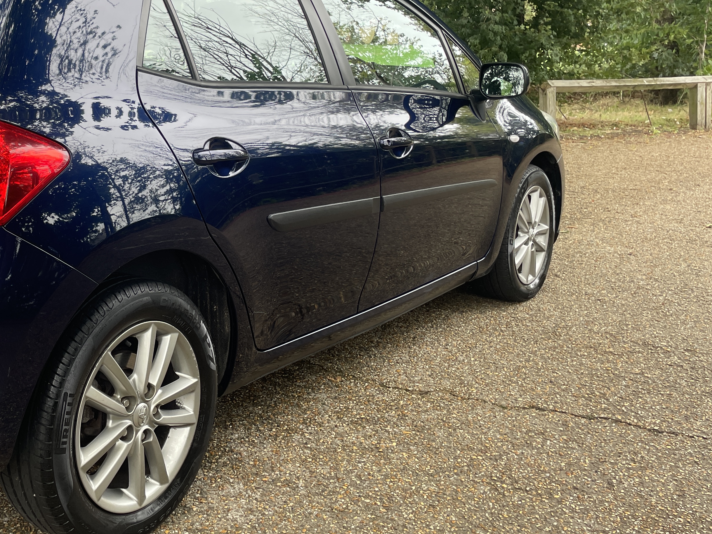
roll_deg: +2.5
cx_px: 124
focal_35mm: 43
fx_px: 884
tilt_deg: -6.0
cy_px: 172
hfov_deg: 41.6
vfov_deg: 33.3
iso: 32
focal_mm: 4.2
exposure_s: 1/121
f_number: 1.6
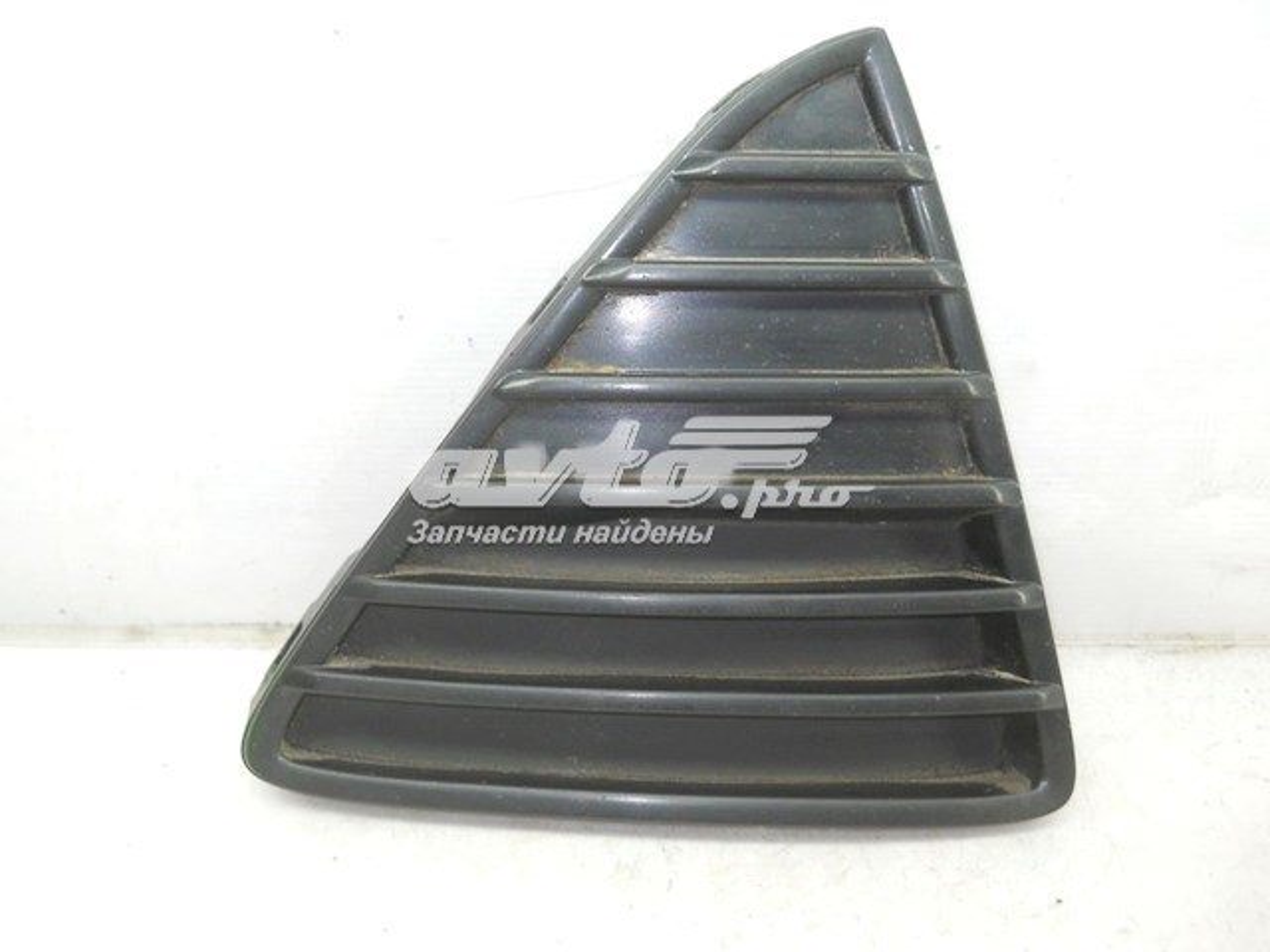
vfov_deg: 35.1
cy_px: 476
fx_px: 1504
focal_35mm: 41
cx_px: 635
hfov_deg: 45.8
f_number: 3.1
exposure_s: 1/30
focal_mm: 6.72
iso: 200
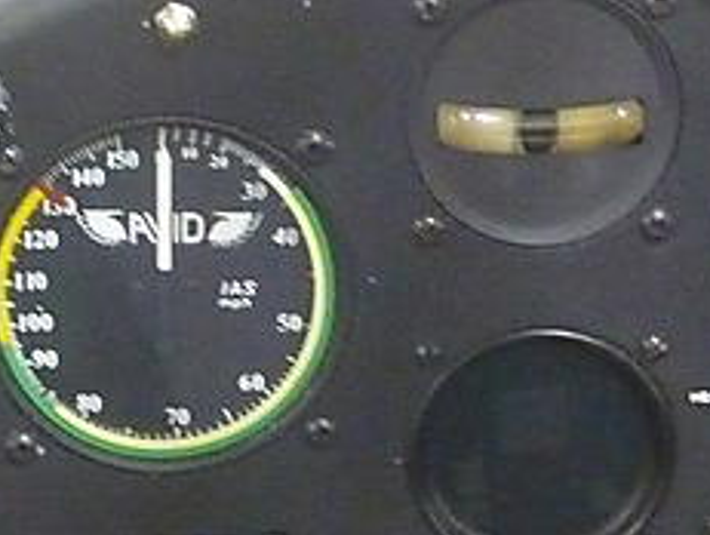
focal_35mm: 223
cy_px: 418
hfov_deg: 8.9
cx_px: 298
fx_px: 4581
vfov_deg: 6.7
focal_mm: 11.1
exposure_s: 1/10
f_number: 4.5
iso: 800
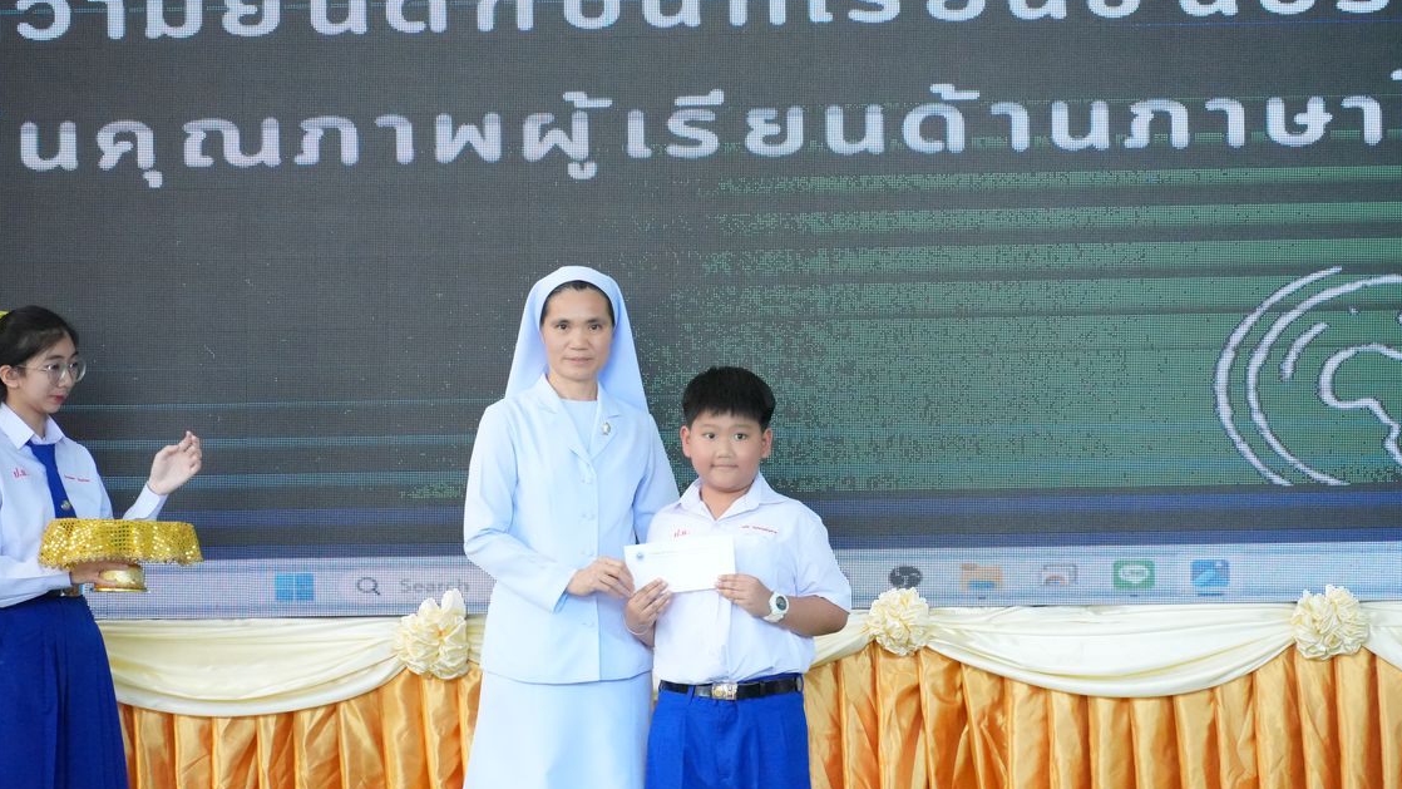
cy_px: 453
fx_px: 7232
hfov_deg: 11.1
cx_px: 702
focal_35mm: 195
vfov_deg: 6.2
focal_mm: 123
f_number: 5.6
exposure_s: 1/500
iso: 6400
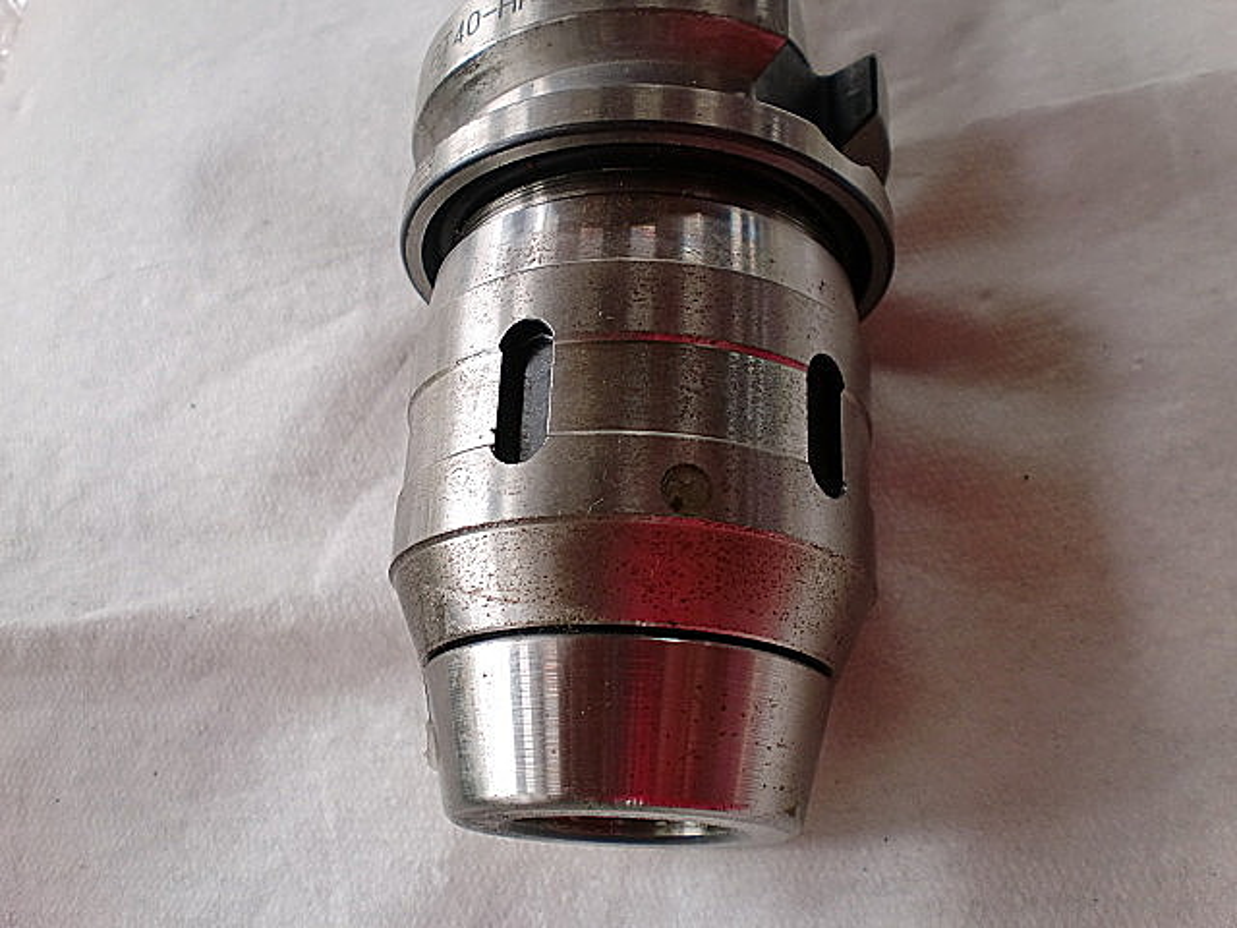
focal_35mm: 35
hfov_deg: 52.6
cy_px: 464
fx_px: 1251
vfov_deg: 40.7
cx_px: 618
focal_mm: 6.3
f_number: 3.1
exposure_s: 1/60
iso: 80
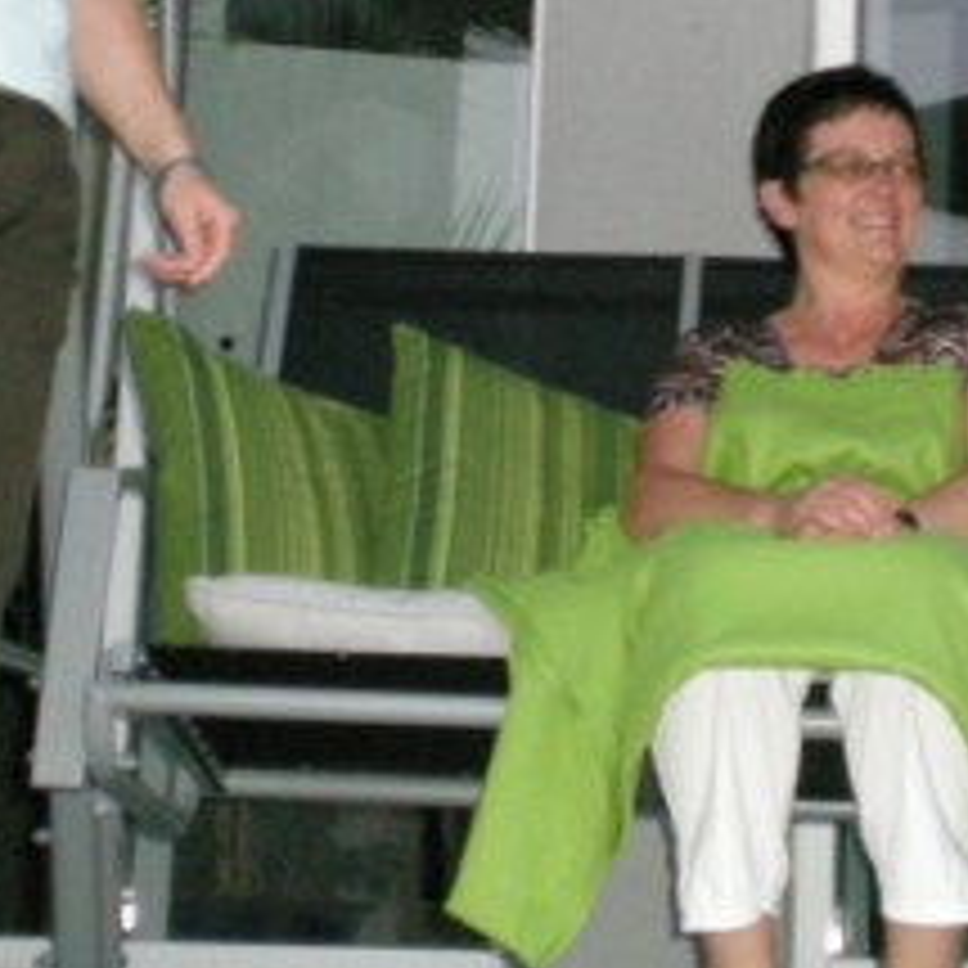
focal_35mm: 116
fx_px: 3670
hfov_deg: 14.9
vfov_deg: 14.9
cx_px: 756
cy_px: 140
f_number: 3.5
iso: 424
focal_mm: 7.4
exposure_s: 1/60
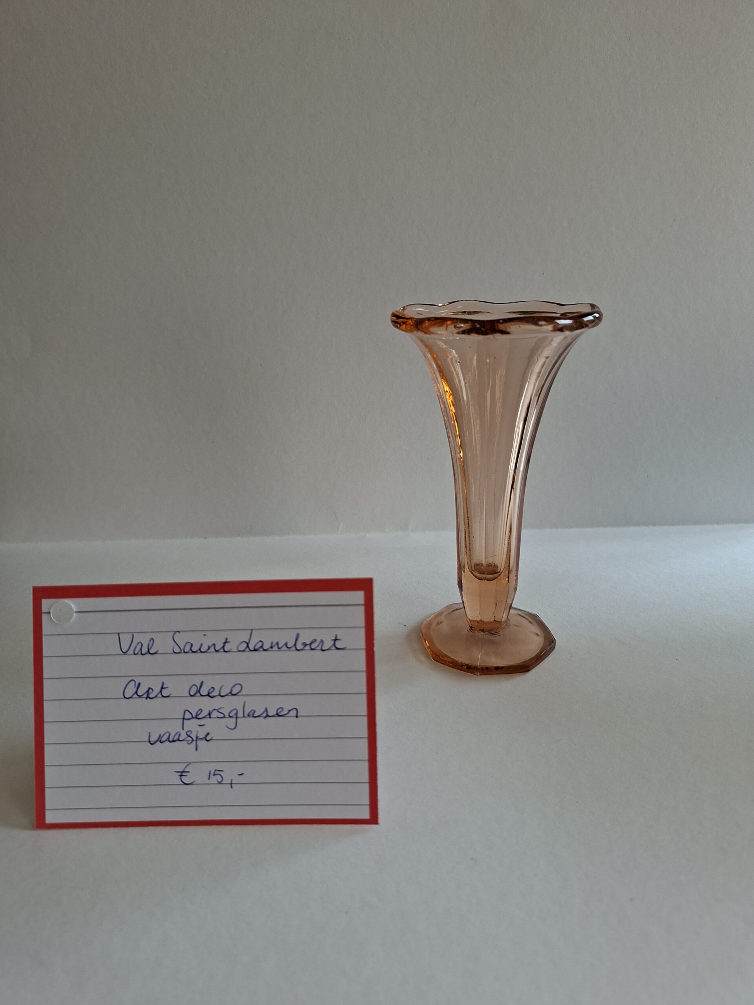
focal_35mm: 23
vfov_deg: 73.9
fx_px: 668
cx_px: 377
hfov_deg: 58.9
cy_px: 502
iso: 50
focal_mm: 5.54
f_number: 1.8
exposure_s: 1/166
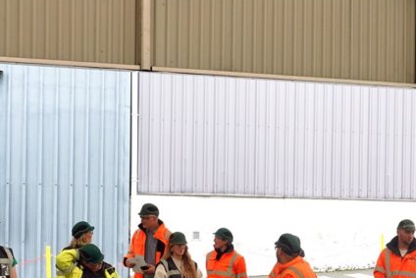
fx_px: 670
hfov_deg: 34.5
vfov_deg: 23.1
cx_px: 219
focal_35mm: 58
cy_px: 214
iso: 100
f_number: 3.2
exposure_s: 1/200
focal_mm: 8.8
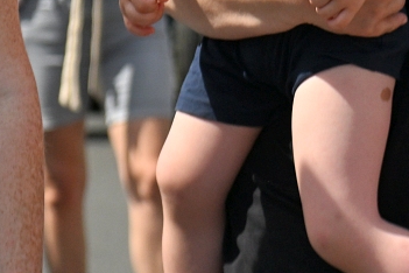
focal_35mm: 299
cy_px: -205
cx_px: 560
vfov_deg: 4.6
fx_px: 3397
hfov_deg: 6.8
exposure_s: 1/5000
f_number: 5.6
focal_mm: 70
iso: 320
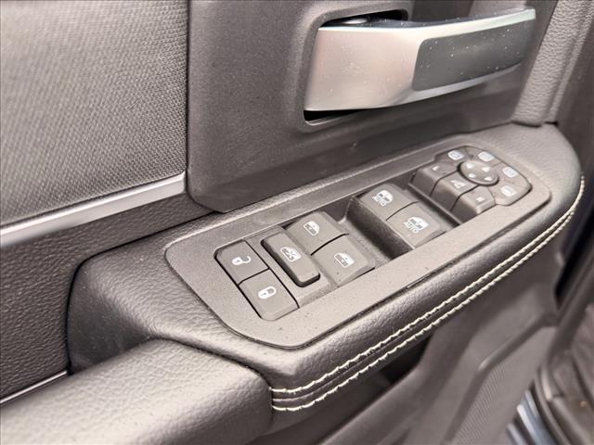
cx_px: 297
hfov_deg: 71.6
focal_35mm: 24
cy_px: 222
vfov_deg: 56.8
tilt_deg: -37.8
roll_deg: -9.1
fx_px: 412
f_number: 1.78
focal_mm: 6.76
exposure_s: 1/86
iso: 200
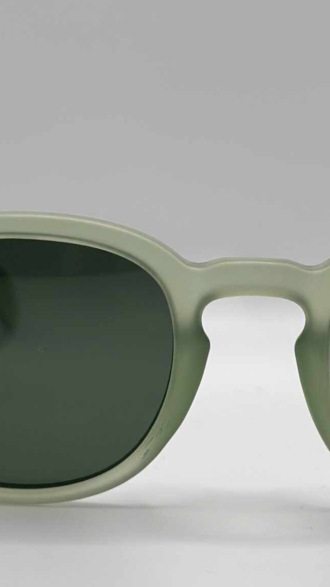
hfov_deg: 10.4
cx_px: 258
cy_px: 197
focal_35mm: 116
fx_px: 1805
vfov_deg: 18.4
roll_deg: -1.6
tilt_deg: -11.1
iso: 80
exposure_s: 1/638
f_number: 1.78
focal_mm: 6.86
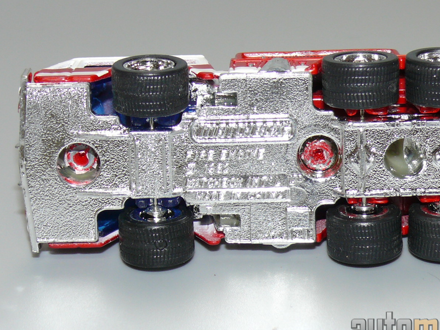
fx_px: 1741
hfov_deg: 14.4
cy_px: 139
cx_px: 266
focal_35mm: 137
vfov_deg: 10.8
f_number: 4
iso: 100
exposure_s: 1/30
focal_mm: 13.4
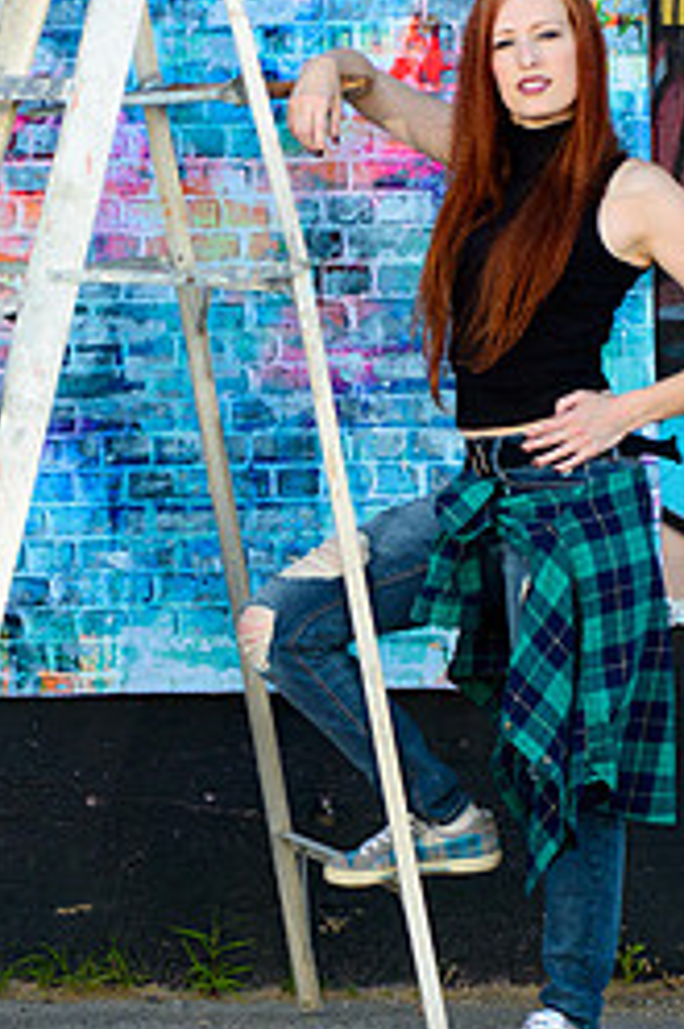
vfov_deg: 11.0
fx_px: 5337
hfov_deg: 7.3
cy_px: 479
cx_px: 166
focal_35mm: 187
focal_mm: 80
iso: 125
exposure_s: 1/320
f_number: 4.5
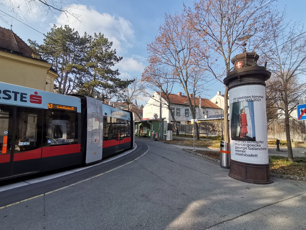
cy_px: 115
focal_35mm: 17
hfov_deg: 91.0
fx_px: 150
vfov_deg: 74.7
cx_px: 153
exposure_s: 1/845
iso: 50
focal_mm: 1.78
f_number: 2.4
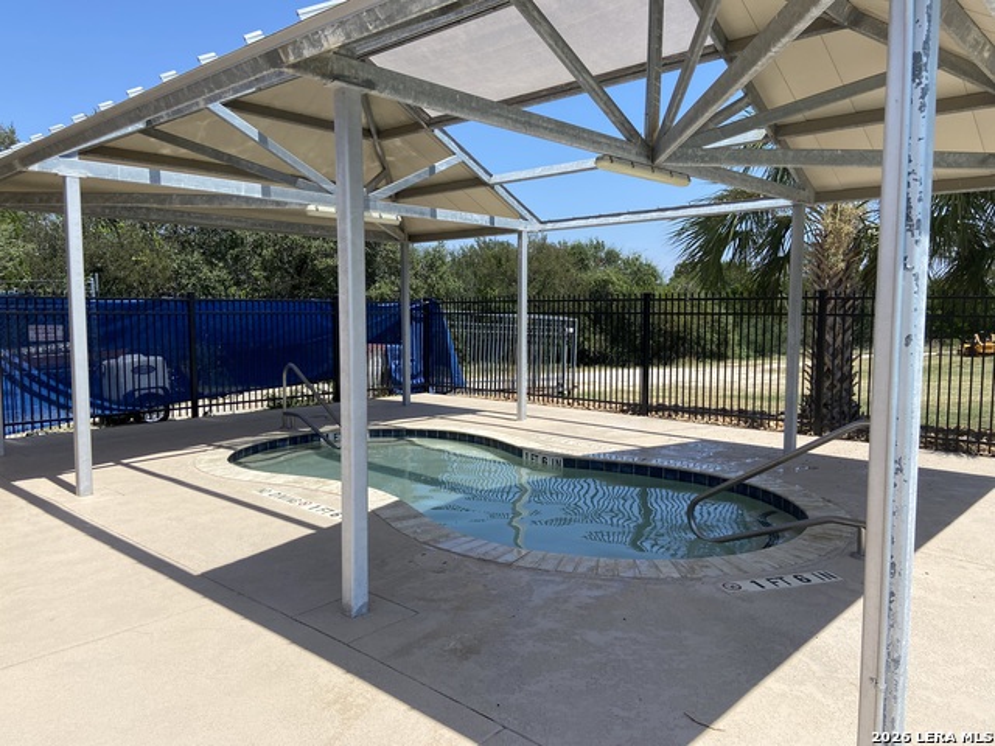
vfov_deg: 53.1
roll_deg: +0.8
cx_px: 498
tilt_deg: -4.1
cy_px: 373
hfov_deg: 67.3
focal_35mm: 26
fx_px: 747
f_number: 1.8
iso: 32
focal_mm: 4.25
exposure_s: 1/2755
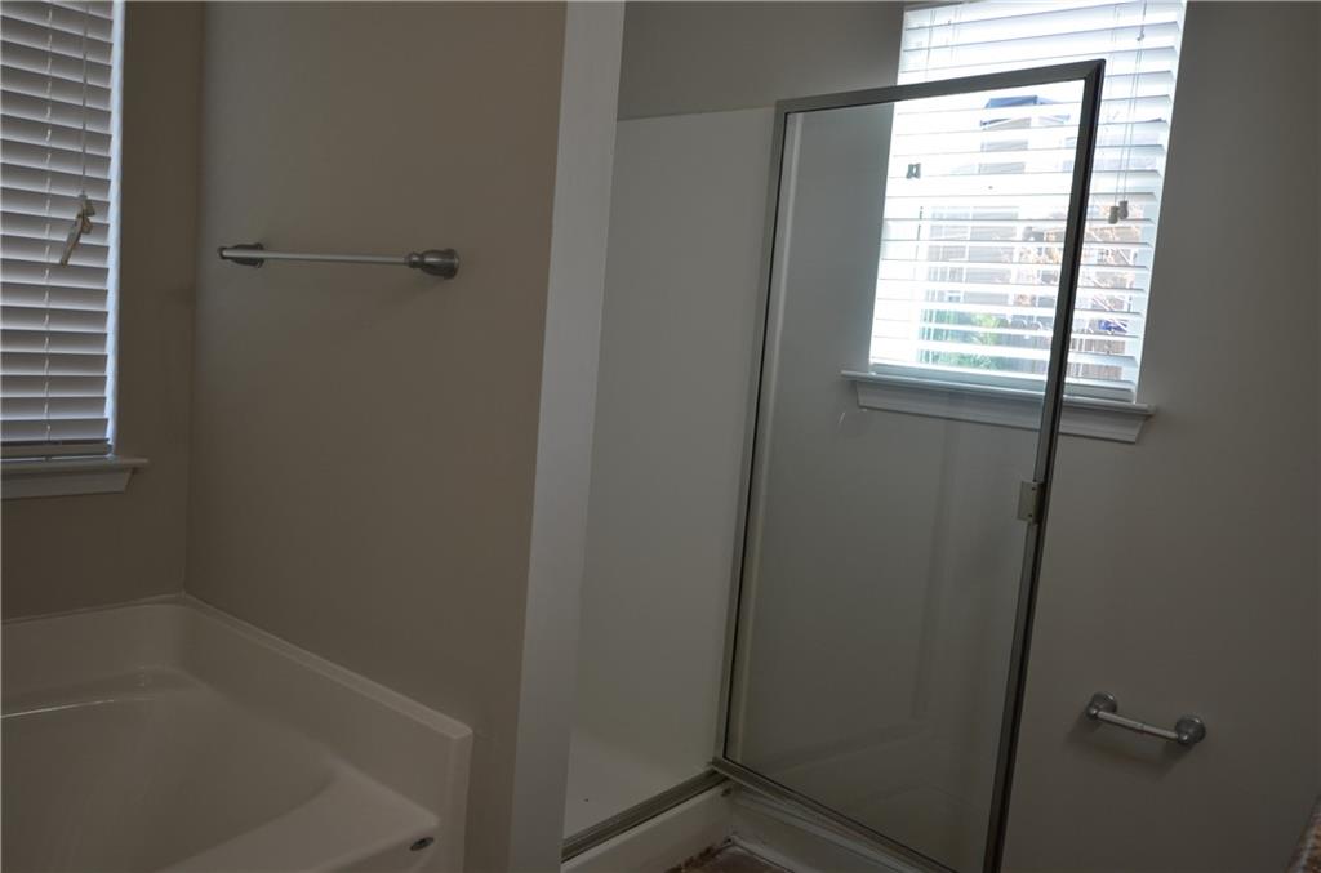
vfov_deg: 47.7
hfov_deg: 67.5
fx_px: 988
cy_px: 436
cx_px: 660
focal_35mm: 27
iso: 400
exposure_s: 1/125
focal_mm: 18
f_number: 5.6
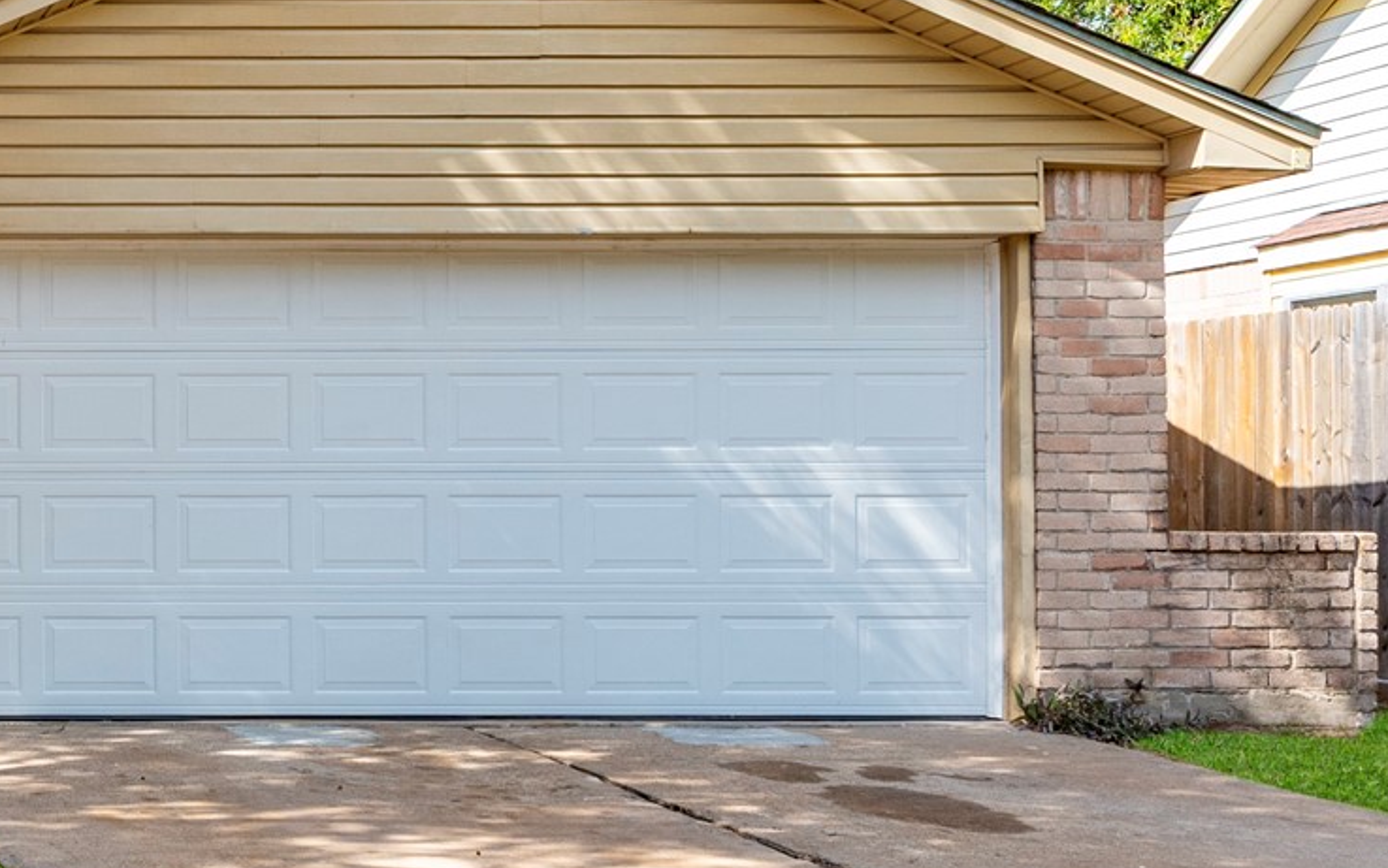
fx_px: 2497
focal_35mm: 66
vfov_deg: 19.7
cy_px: 474
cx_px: -328
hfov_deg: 27.0
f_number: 10
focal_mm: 22
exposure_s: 1/160
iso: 100
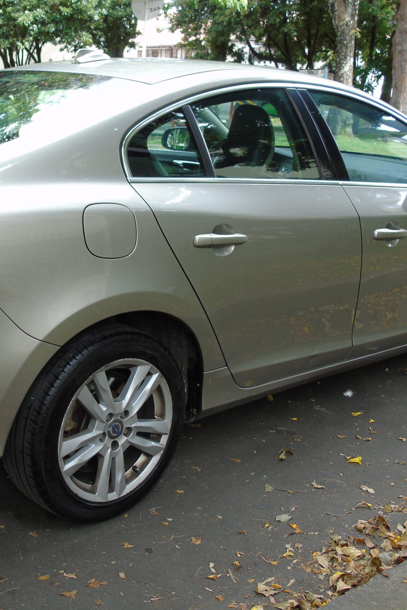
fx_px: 763
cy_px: 281
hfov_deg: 29.6
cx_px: 121
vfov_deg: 43.6
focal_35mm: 45
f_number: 3.6
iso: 80
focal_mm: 5.2
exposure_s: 1/80
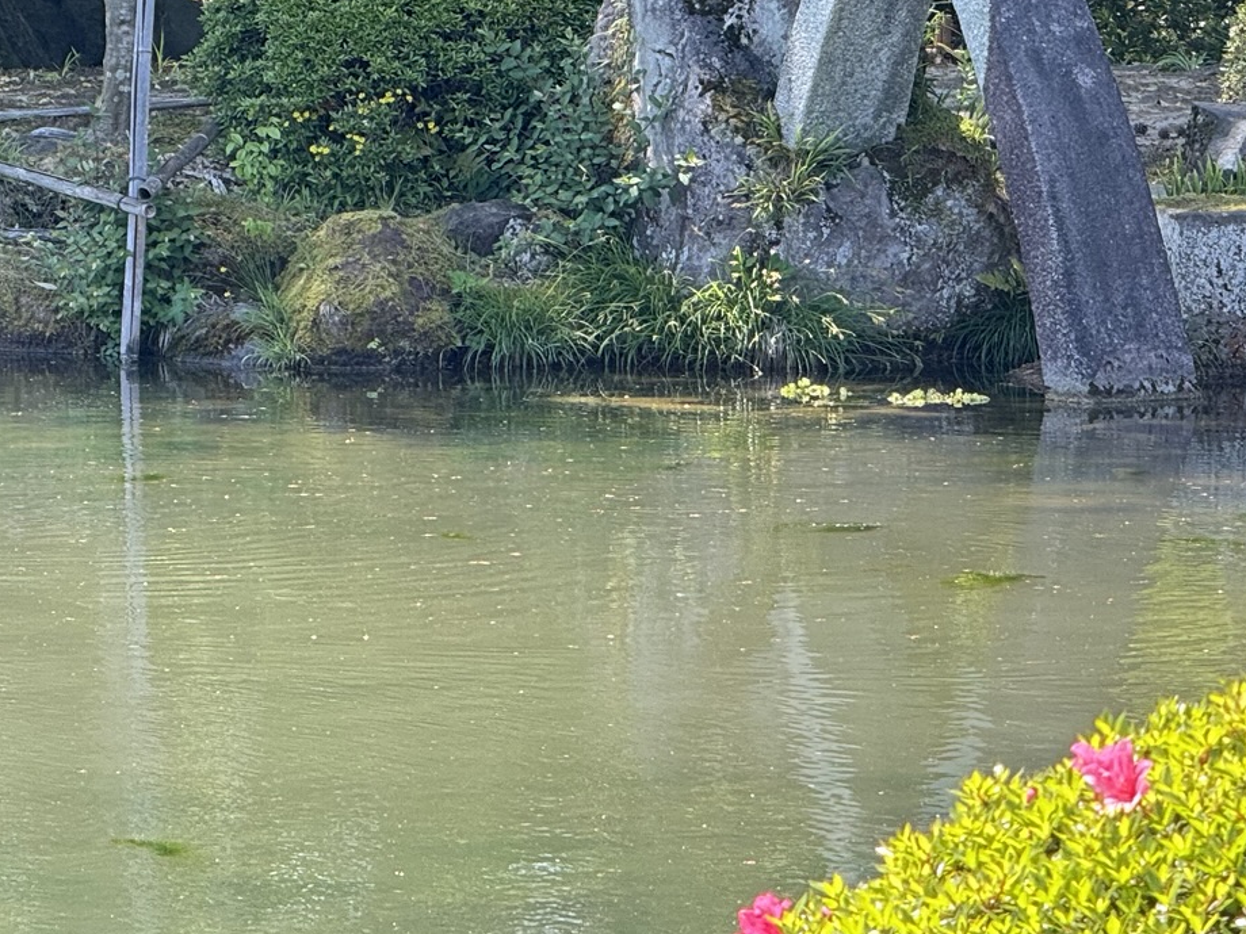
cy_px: 5
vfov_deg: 5.7
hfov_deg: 7.6
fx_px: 9395
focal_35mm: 261
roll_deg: +0.2
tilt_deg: -2.3
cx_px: 756
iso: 50
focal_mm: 15.66
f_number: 2.8
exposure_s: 1/122
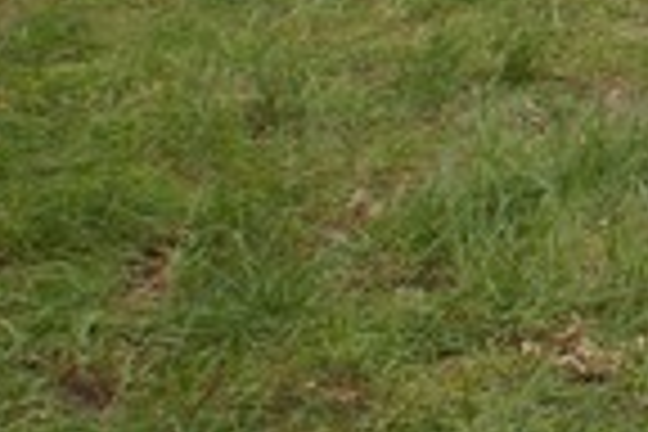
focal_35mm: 146
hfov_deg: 12.4
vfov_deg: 8.9
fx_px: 2628
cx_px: 1296
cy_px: -387
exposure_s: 1/400
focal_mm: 20
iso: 100
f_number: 4.5
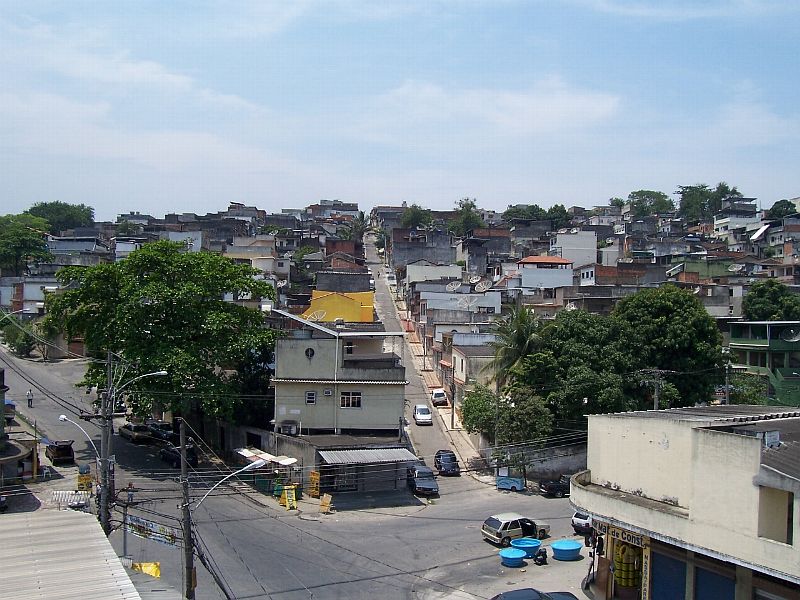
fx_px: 786
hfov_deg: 54.0
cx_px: 400
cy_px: 300
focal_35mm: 34
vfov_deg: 41.8
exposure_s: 1/500
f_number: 5.6
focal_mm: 5.6
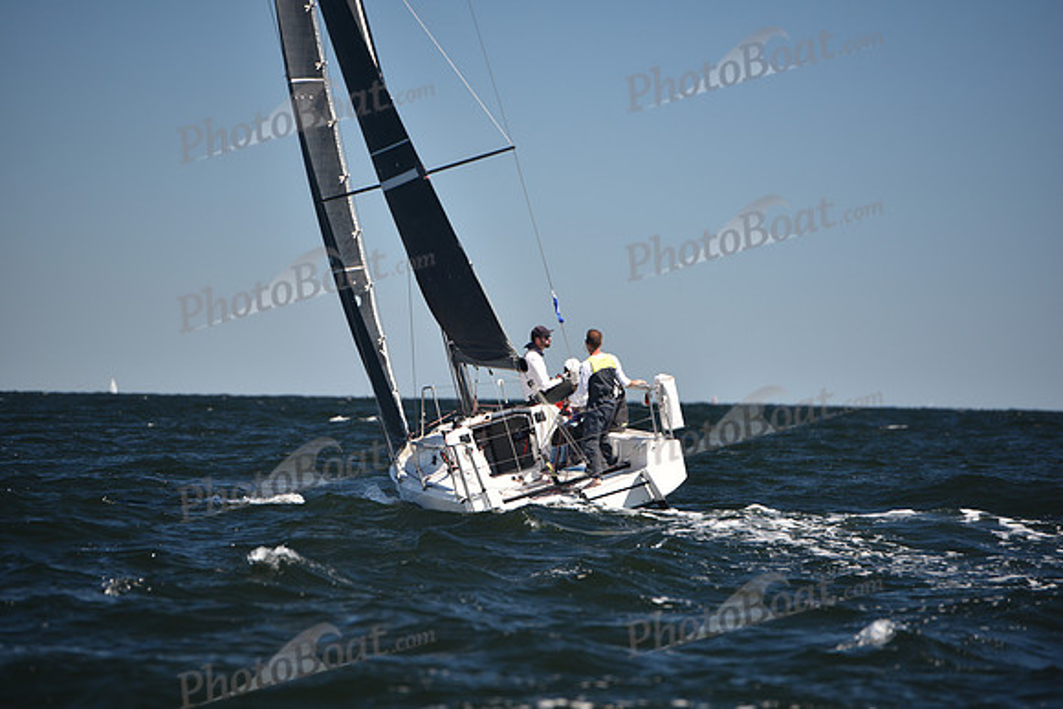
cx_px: 532
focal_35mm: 200
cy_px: 354
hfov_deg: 10.3
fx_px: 5907
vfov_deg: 6.9
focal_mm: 200
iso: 200
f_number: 3.5
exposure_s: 1/1000
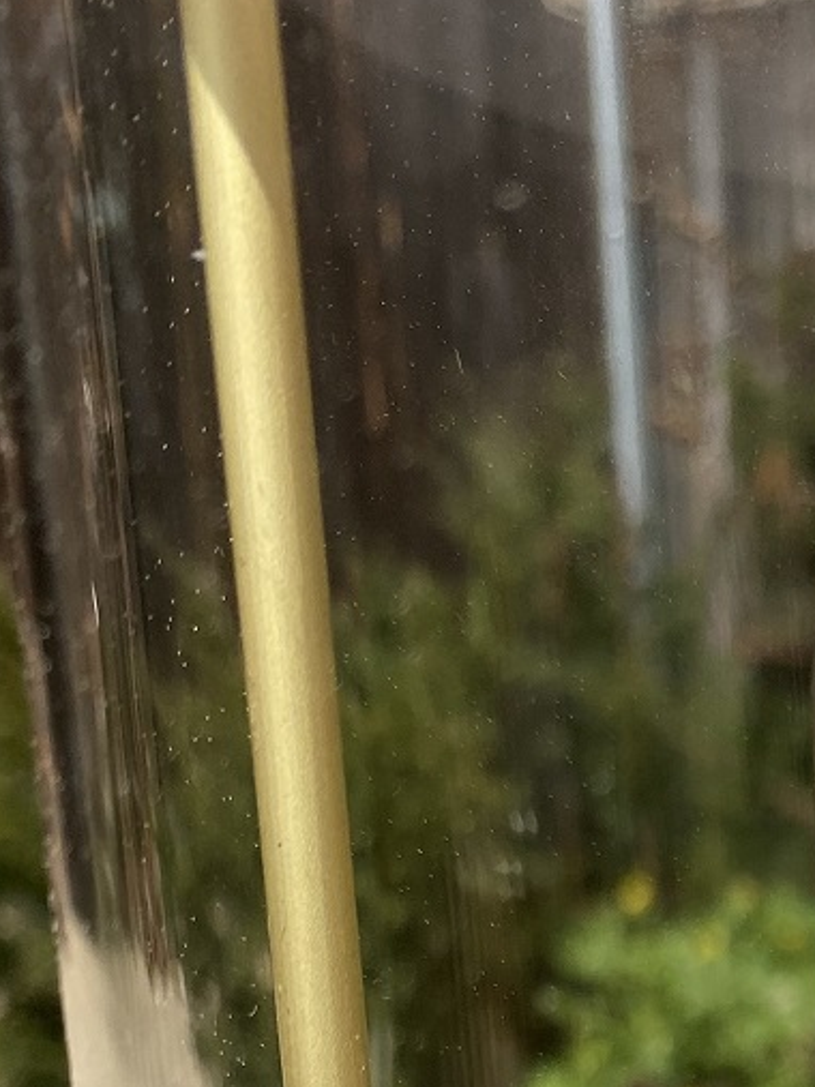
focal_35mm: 82
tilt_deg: -13.8
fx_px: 2575
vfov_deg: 20.3
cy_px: 1651
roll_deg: +1.2
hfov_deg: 16.5
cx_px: 1199
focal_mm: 4.25
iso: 32
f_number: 1.8
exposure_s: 1/4808
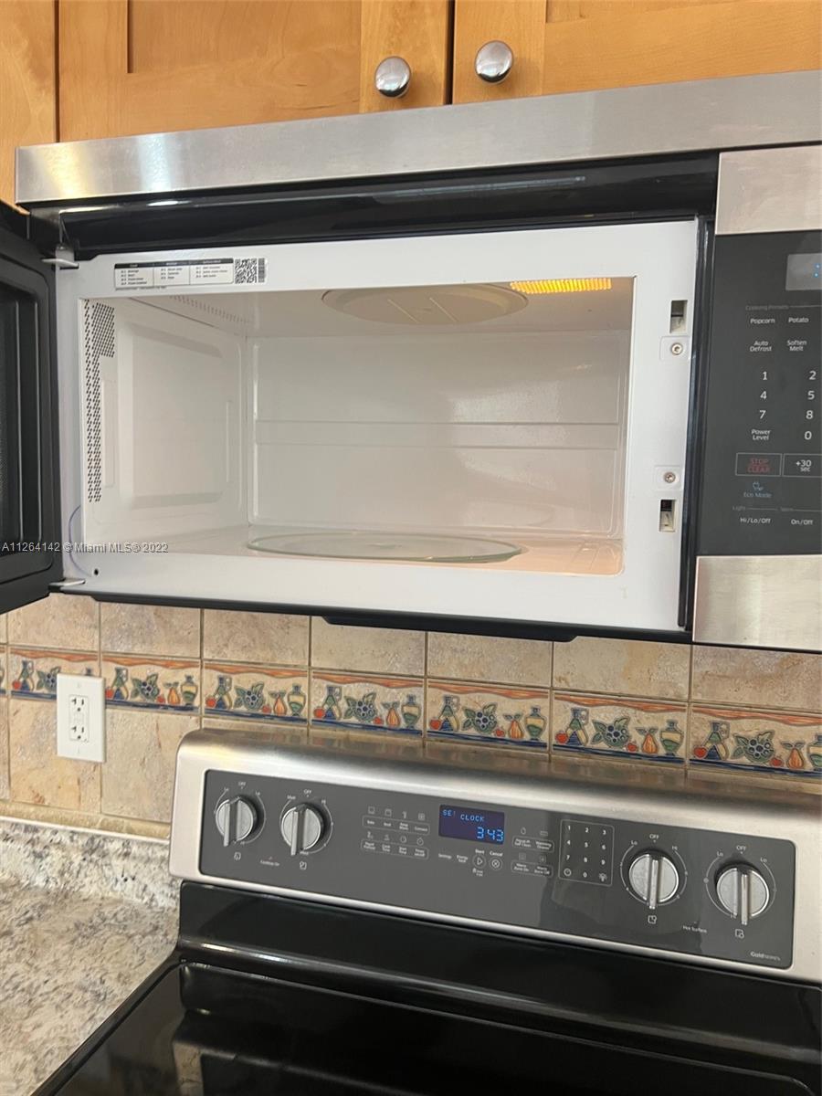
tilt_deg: -2.4
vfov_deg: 67.3
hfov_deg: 53.1
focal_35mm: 26
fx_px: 823
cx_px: 411
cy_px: 548
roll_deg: +0.6
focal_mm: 5.7
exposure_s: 1/60
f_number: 1.5
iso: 80
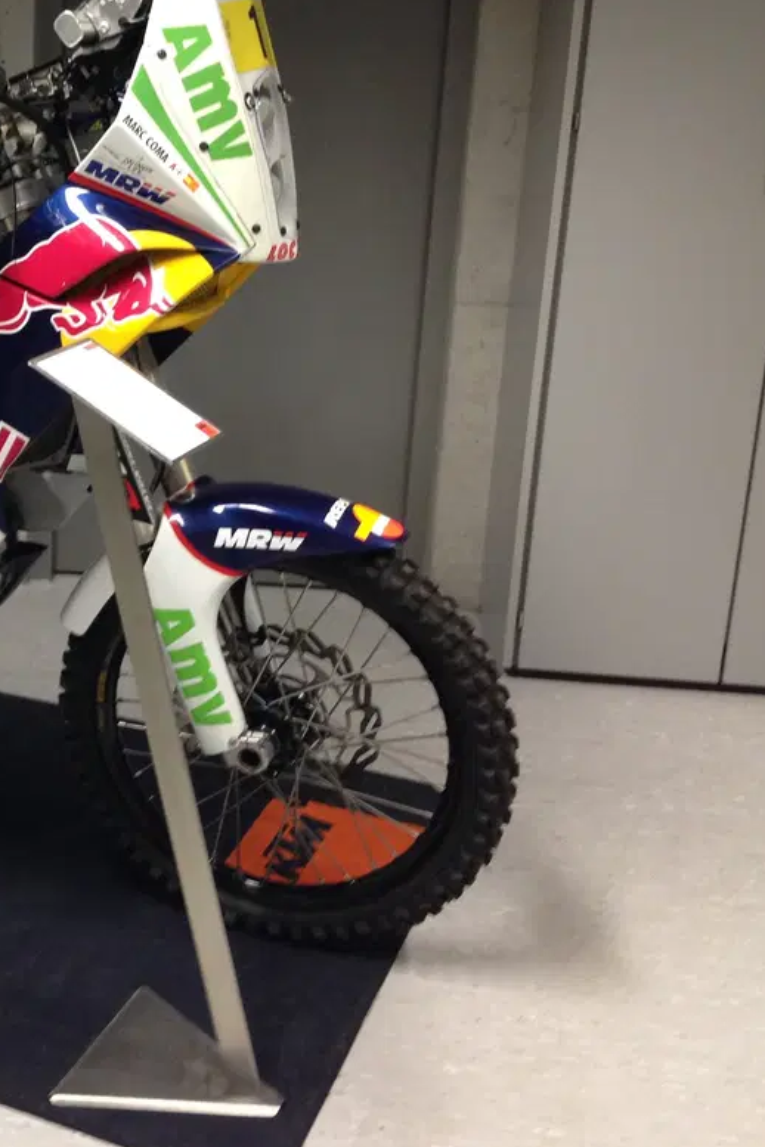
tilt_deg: -18.6
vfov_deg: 37.4
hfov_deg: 23.7
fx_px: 1689
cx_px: -100
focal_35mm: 53
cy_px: 493
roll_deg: +1.4
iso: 125
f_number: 2.4
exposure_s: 1/20
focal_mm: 4.12
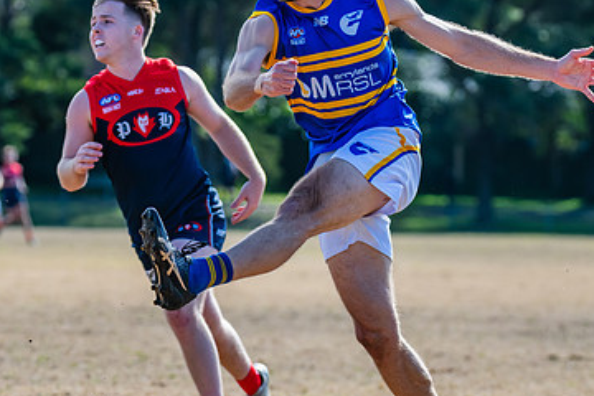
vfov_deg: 4.1
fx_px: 5577
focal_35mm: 338
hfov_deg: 6.1
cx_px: 289
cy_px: 250
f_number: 6.3
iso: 640
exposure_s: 1/1600
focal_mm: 210
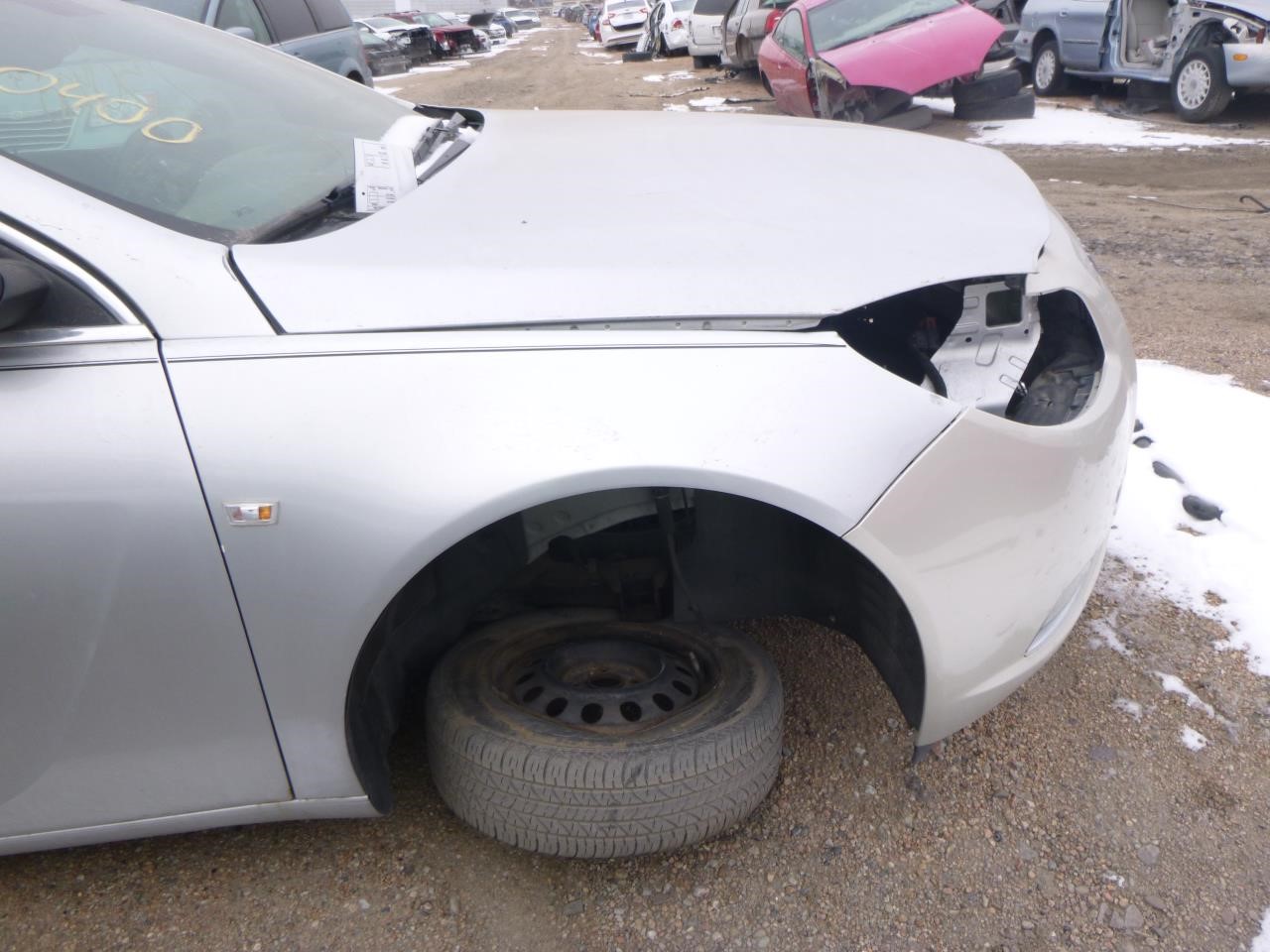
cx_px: 635
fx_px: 917
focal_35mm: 25
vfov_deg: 54.9
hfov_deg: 69.4
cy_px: 476
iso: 100
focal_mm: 4.5
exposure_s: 1/125
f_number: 3.9
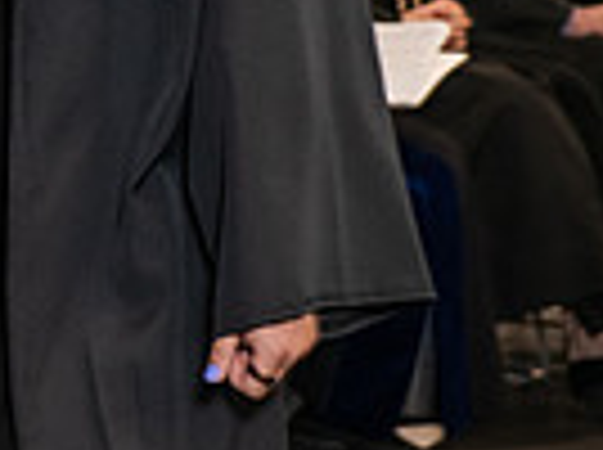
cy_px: -200
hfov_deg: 6.7
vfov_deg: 5.0
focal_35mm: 292
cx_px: -450
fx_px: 5077
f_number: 5
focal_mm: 70
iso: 1600
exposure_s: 1/125
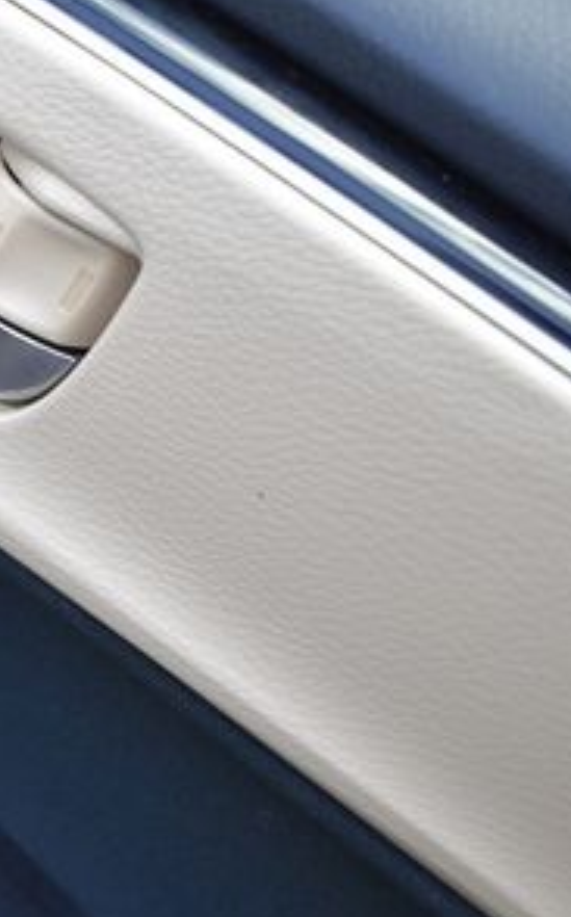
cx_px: -206
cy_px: 504
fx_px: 1498
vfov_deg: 34.0
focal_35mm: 60
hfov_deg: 19.6
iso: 560
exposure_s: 1/250
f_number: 3.5
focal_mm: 18
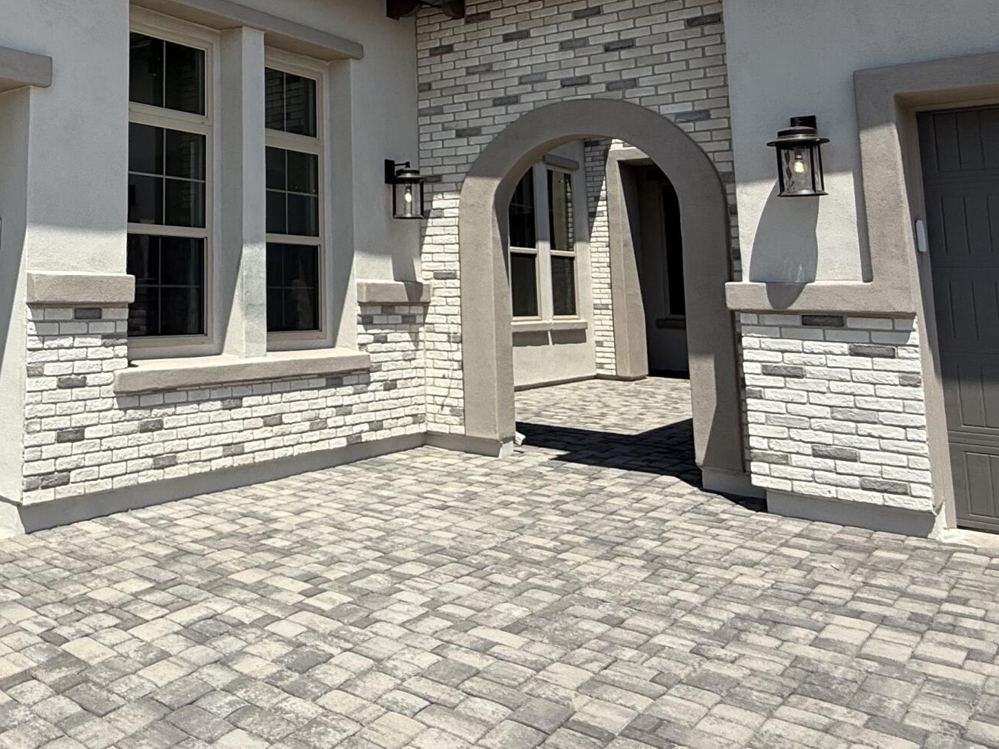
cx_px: 114
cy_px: 171
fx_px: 923
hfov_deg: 50.8
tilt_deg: +7.6
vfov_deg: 42.5
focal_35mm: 32
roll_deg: -0.4
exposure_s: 1/2237
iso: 50
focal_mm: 2.22
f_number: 2.2
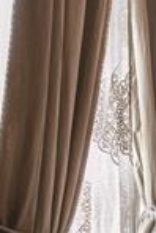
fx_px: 1083
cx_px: 190
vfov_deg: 12.3
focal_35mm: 167
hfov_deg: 8.2
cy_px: 93
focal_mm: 38
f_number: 9
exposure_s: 1/2
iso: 500
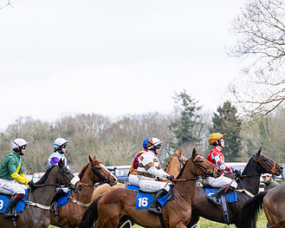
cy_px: 176
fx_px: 1611
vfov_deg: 8.1
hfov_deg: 10.1
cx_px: 211
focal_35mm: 191
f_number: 4
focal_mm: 98
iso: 640
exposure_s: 1/640
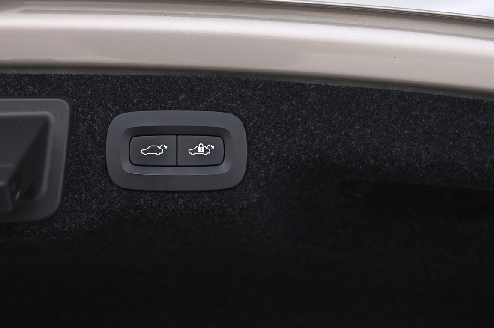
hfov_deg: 32.4
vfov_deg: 21.8
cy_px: 131
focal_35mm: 62
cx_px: 215
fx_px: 850
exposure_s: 1/60
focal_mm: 44
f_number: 4
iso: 1250
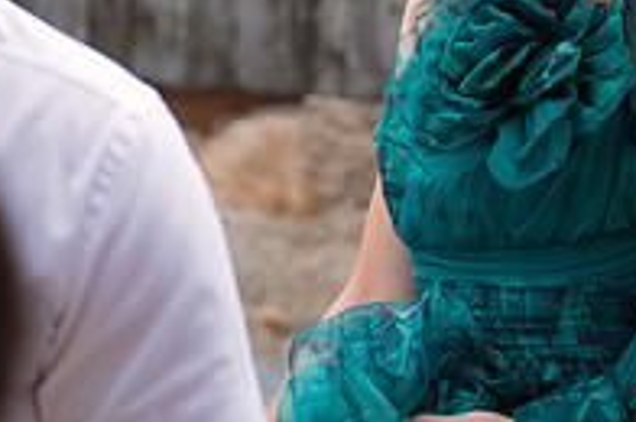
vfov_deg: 5.8
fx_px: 4145
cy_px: -12
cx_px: 449
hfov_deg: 8.8
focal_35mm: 235
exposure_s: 1/400
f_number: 4
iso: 200
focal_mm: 70
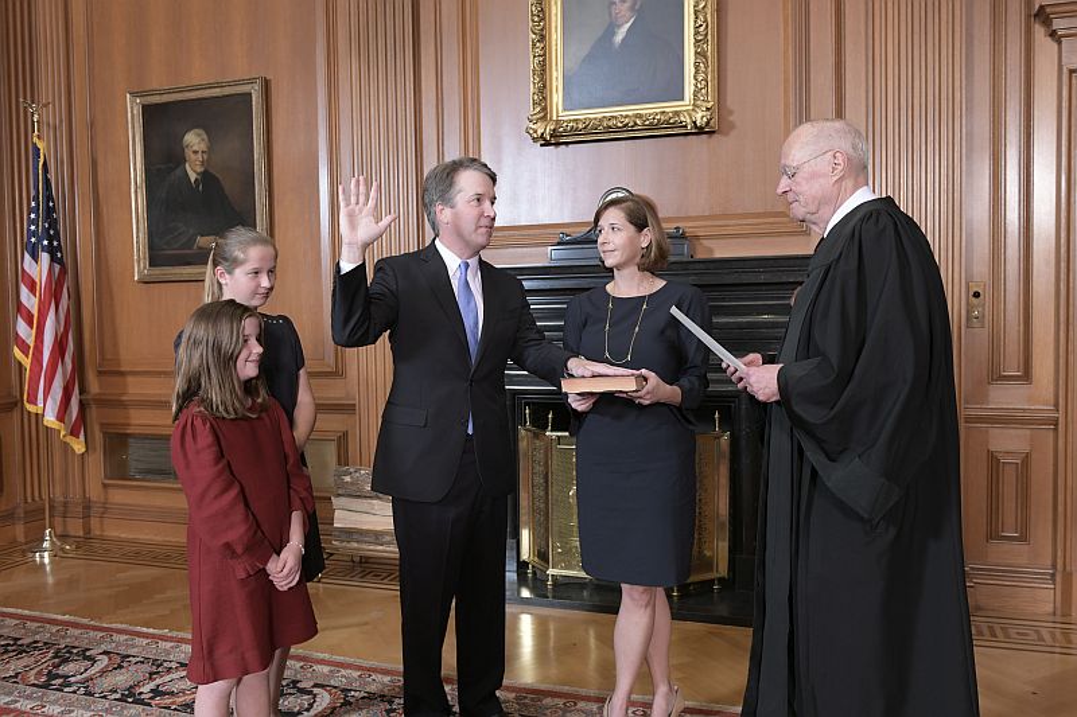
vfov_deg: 42.3
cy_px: 358
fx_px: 927
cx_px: 538
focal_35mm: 31
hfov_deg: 60.3
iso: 1600
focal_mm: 31
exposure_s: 1/100
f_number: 7.1
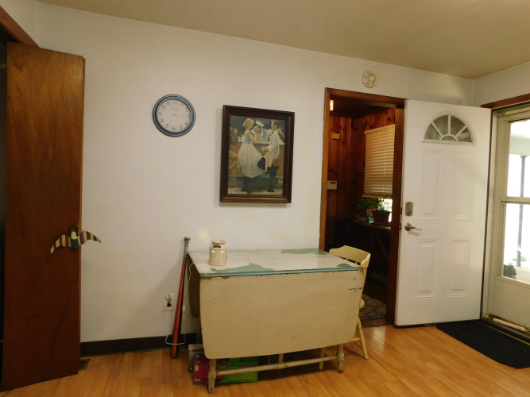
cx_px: 265
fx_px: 352
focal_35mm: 23
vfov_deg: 58.9
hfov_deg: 73.9
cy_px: 198
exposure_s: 1/30
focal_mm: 4
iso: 160
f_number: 3
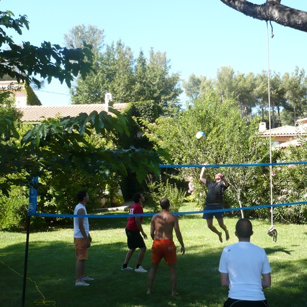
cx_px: 210
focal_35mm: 50
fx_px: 502
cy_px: 175
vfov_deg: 34.0
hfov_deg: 33.7
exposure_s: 1/320
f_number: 2.8
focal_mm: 5.8
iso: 100
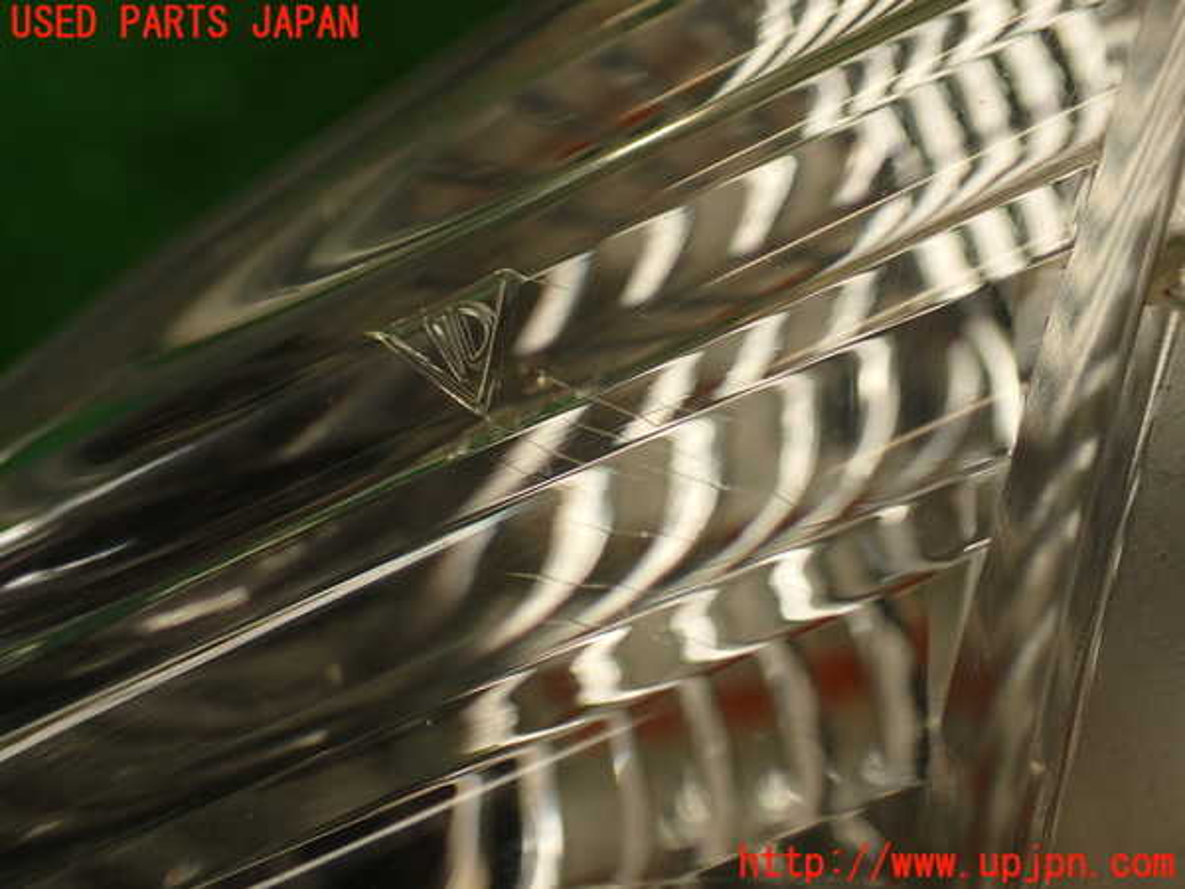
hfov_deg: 51.4
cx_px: 592
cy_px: 444
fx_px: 1232
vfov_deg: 39.7
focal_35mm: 36
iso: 100
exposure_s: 1/100
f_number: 2.5
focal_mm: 6.37
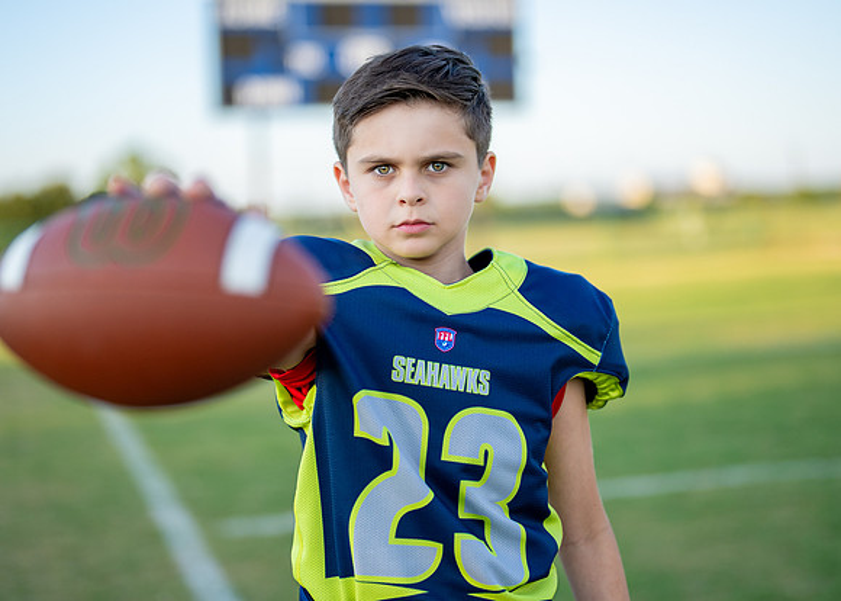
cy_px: 268
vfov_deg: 22.9
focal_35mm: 62
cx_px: 427
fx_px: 1480
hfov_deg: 31.7
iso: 160
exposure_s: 1/2500
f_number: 1.2
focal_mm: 50
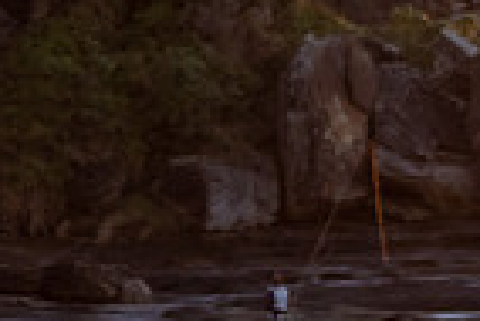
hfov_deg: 1.7
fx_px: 16350
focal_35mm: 1225
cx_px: -274
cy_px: 458
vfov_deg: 1.1
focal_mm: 200
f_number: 5.6
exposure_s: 1/400
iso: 640
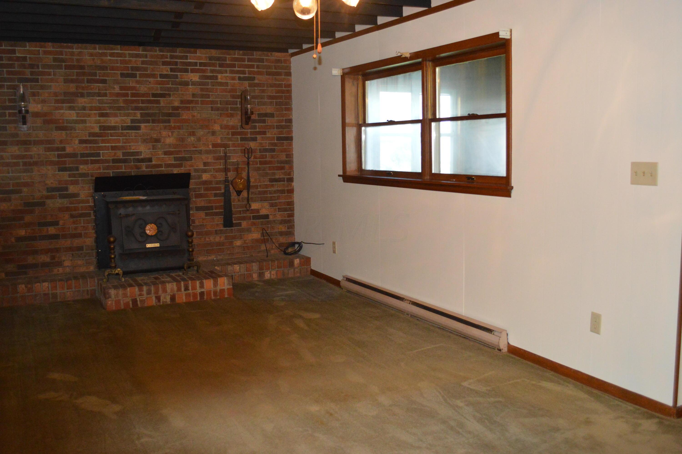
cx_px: 341
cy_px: 227
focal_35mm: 36
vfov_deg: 36.8
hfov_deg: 53.2
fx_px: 681
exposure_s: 1/60
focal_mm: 24
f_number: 4
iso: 2800
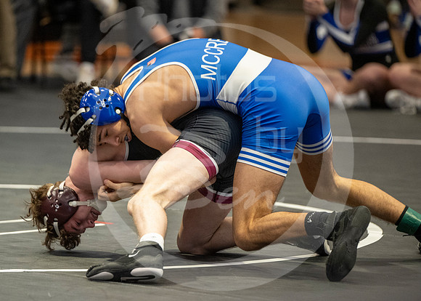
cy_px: 216
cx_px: 167
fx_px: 3736
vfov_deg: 4.6
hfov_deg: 6.4
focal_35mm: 312
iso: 3200
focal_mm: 200
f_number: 2.8
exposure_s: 1/1000
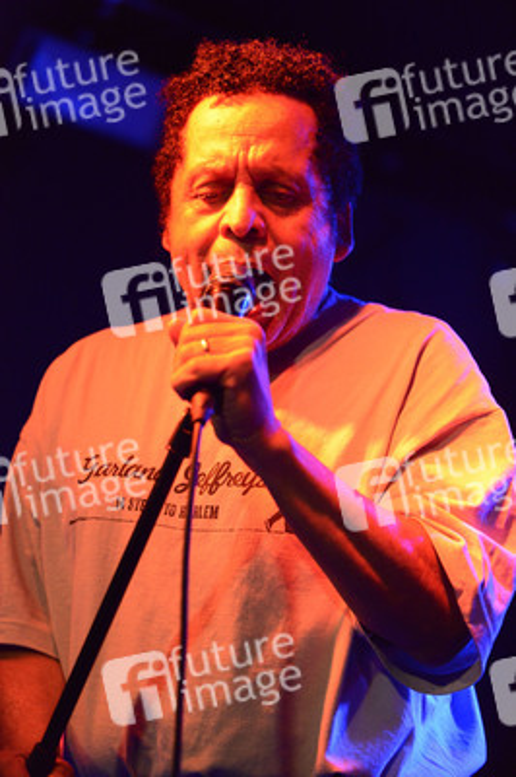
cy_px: 388
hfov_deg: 18.2
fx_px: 1615
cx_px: 258
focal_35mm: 75
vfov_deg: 27.0
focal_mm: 75
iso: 8063
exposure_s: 1/200
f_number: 2.8
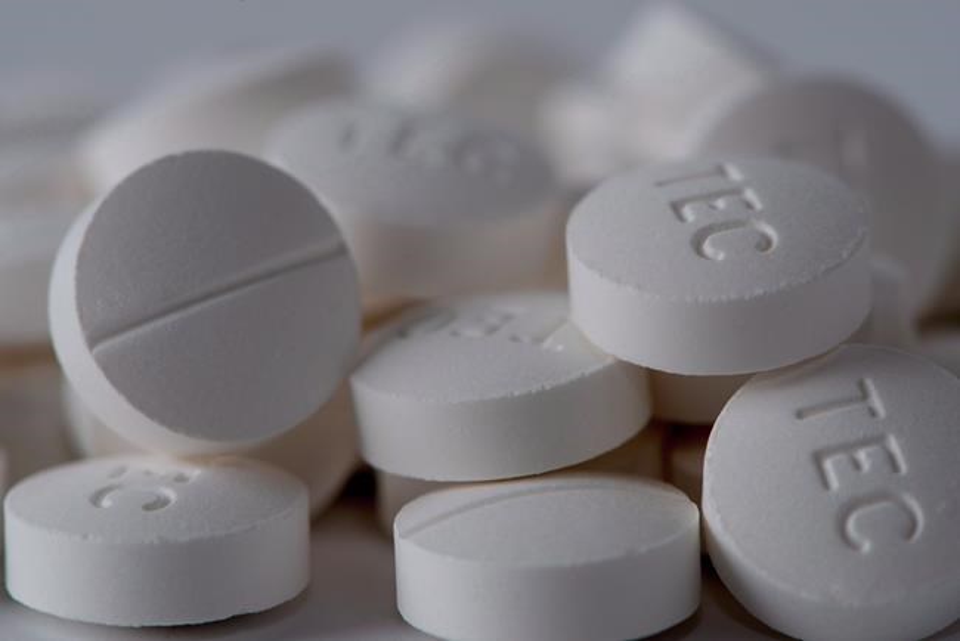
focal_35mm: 105
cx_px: 480
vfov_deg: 13.1
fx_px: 2801
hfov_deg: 19.4
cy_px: 320
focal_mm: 105
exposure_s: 1/160
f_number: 14
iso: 400
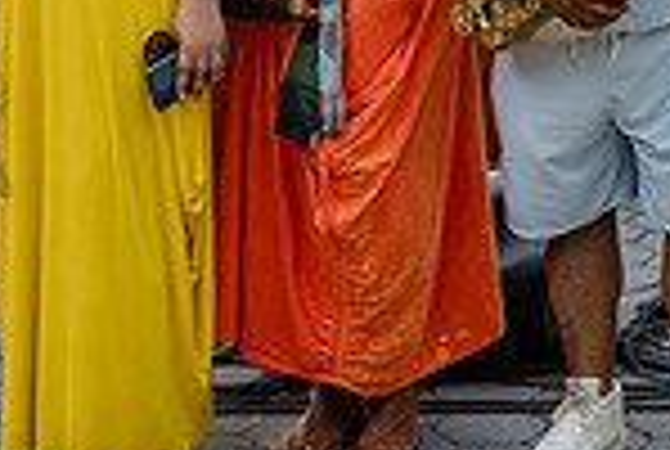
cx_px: 517
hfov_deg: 18.1
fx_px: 2089
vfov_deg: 11.8
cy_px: -213
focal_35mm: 112
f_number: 5
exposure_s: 1/800
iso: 1000
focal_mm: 24
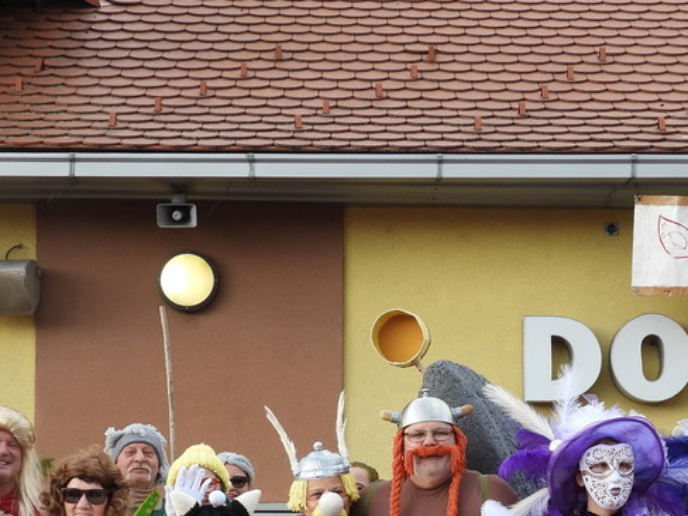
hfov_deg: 22.7
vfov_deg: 16.9
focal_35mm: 86
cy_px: 479
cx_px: 434
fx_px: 1709
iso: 100
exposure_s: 1/160
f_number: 3.2
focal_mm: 6.3
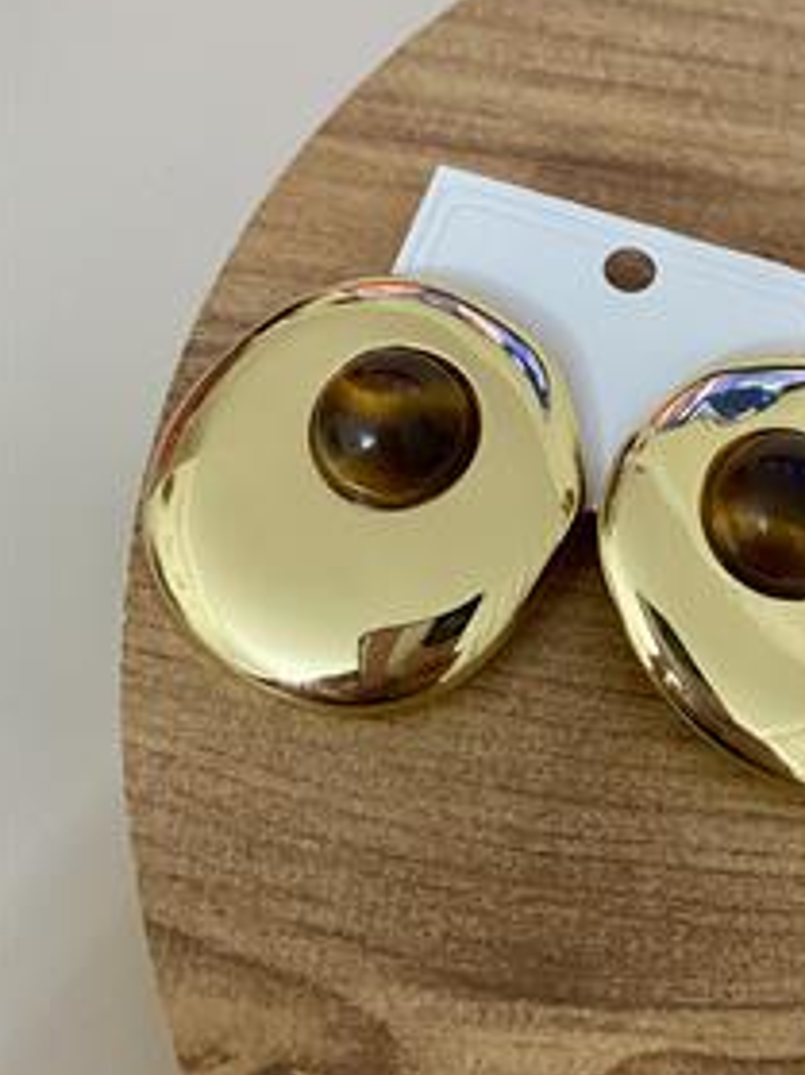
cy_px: 437
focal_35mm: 37
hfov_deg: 37.8
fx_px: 1148
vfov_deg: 49.9
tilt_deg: -58.9
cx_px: 585
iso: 500
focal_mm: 4.25
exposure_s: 1/33
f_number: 1.8
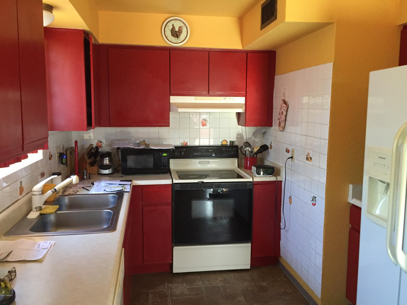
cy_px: 152
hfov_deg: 61.7
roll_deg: -1.2
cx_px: 204
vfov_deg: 48.2
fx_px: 341
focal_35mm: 29
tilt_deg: -6.7
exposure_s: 1/30
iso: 250
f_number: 2.2
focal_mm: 4.15
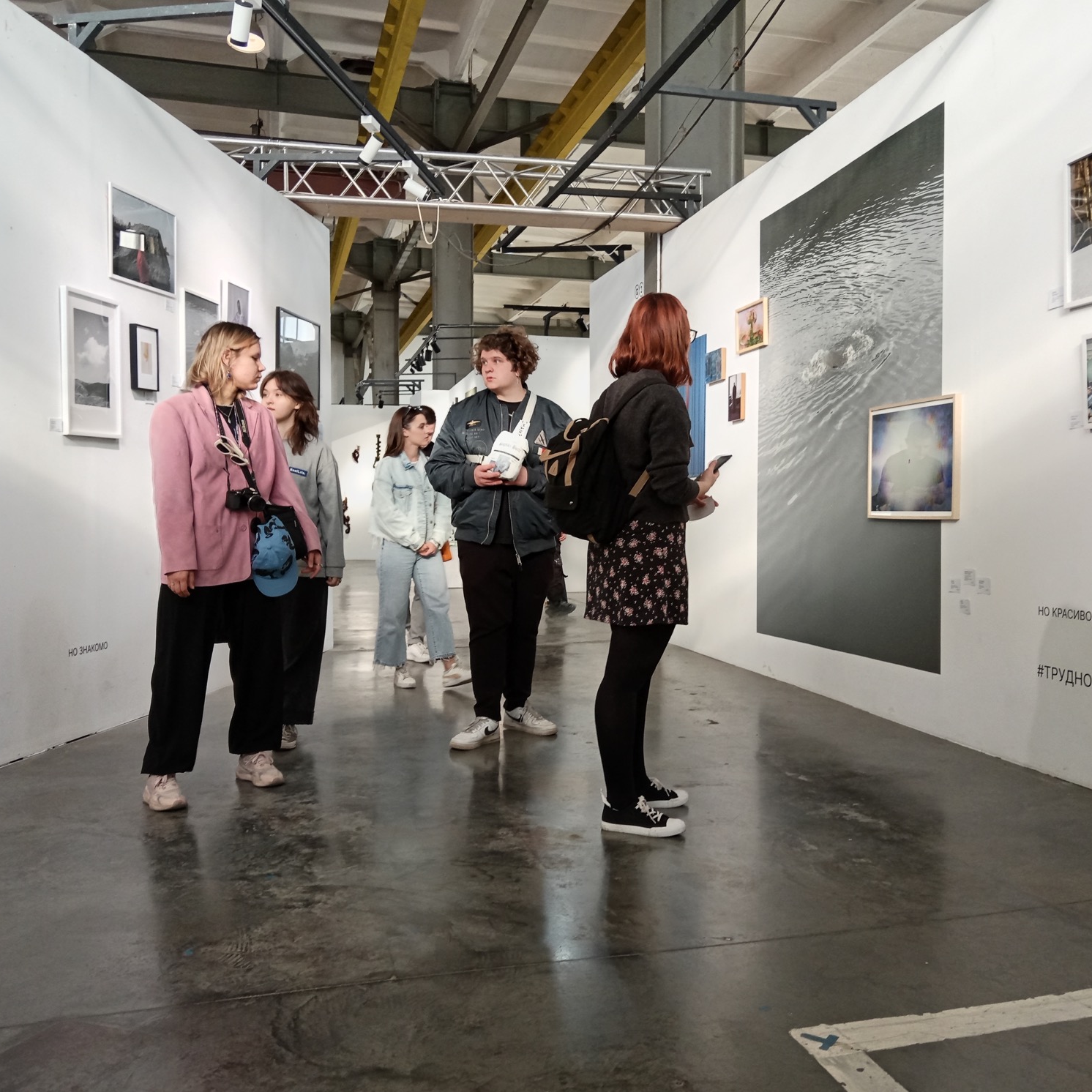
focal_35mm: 32
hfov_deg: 51.1
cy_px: 548
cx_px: 581
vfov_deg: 51.1
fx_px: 1142
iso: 410
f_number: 1.9
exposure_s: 1/50
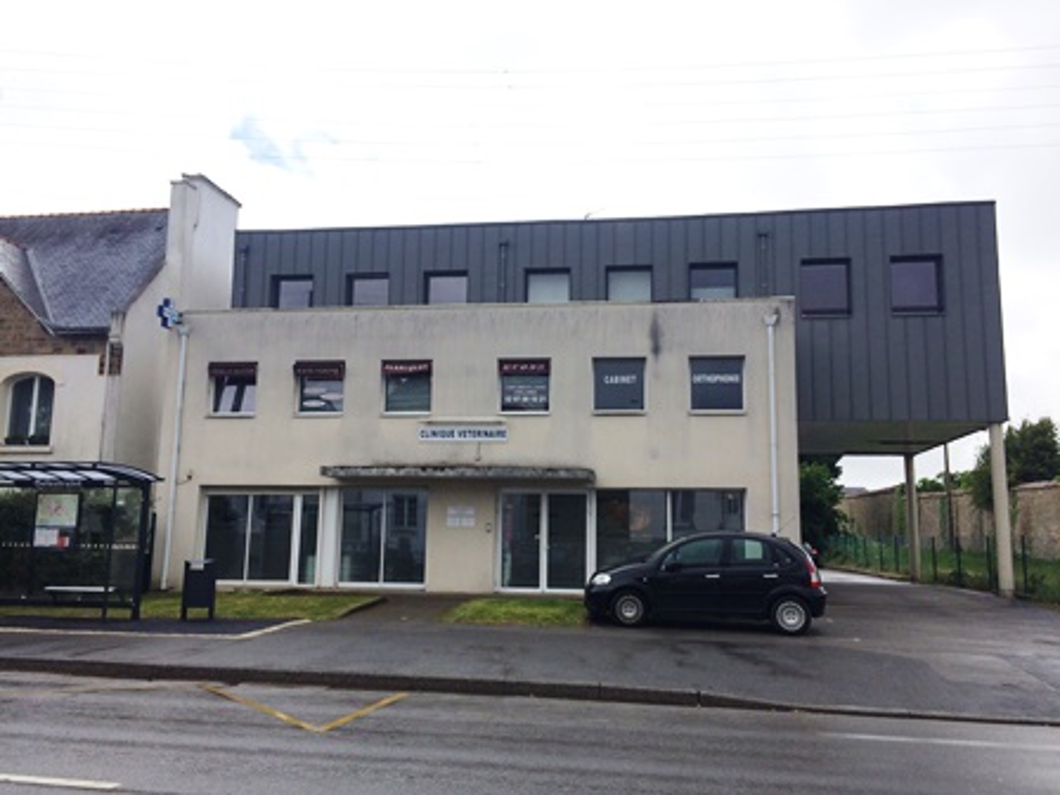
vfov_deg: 48.2
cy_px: 398
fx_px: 888
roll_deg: -0.8
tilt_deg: +8.5
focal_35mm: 29
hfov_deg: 61.7
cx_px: 530
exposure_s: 1/1786
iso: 32
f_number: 2.2
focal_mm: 4.15
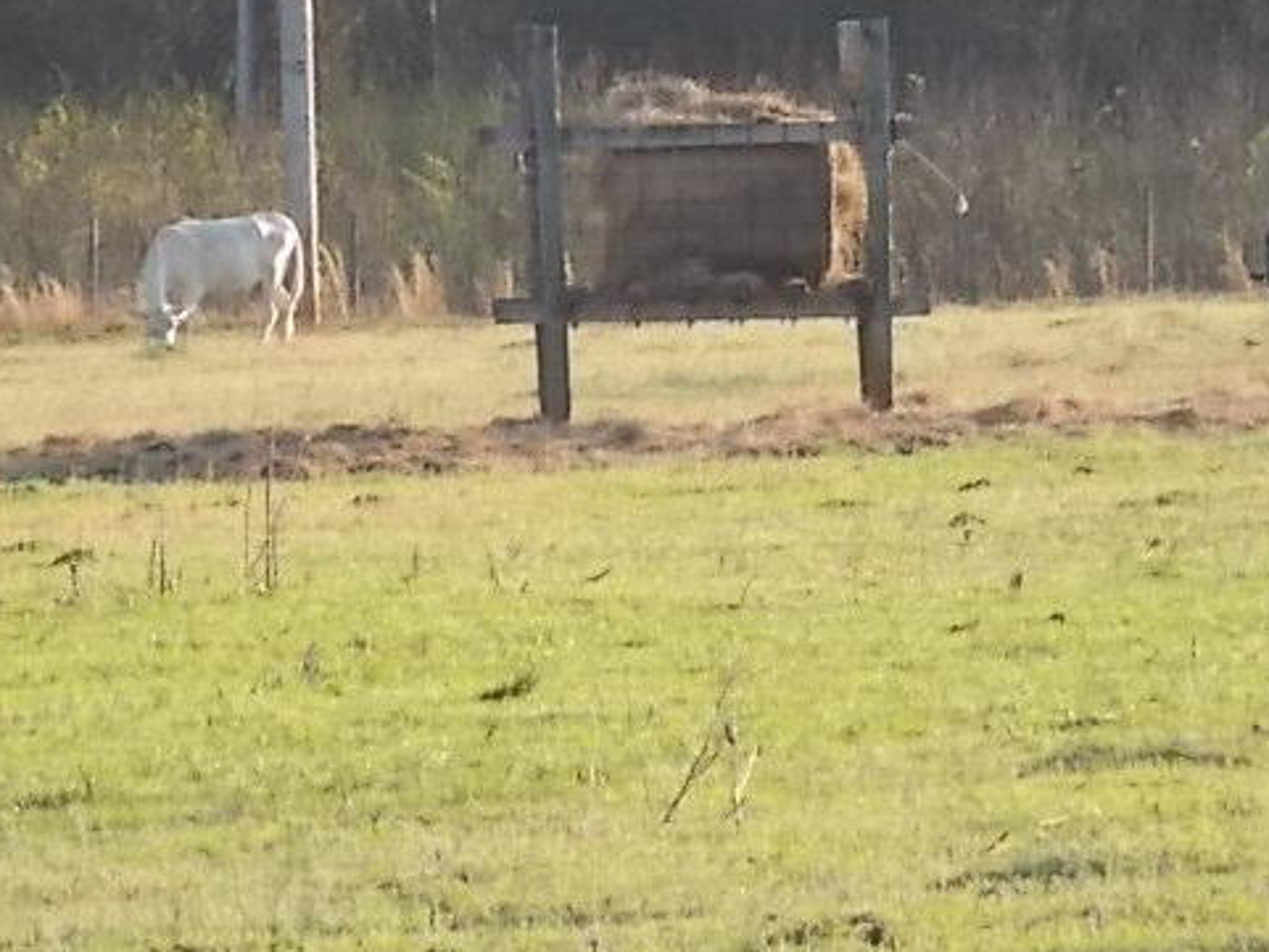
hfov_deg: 3.0
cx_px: 652
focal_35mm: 650
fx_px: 23835
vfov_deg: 2.3
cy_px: 409
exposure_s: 1/125
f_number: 5.9
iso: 160
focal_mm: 87
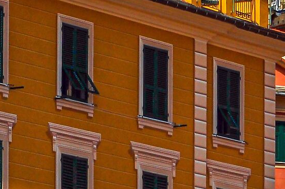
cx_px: 465
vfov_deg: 3.0
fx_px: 3591
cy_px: 153
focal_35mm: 454
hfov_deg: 4.5
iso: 200
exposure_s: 1/320
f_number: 16
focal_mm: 70
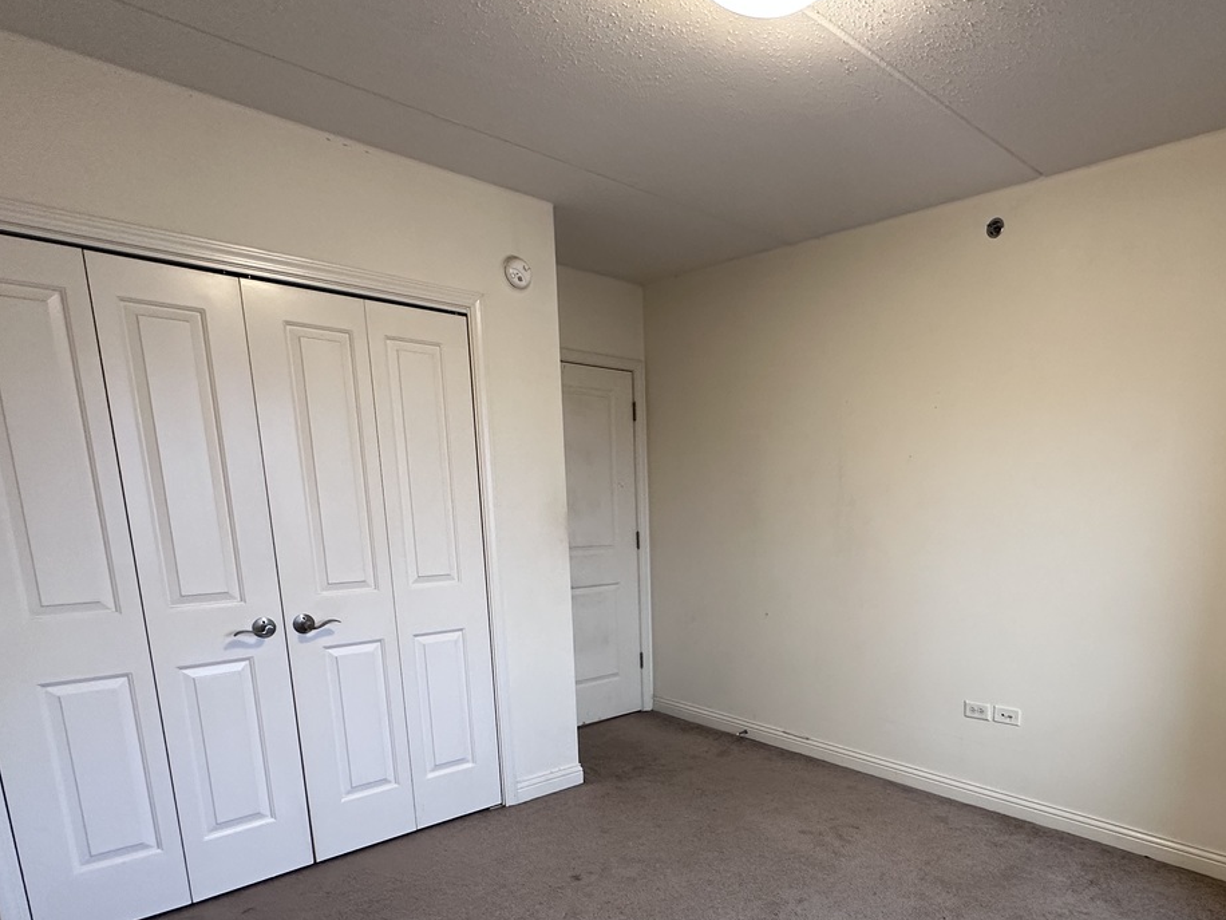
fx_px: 779
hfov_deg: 75.0
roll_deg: -0.9
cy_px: 660
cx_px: 768
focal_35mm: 22
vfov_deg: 58.7
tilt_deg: -12.0
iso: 200
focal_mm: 2.22
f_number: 2.2
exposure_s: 1/60
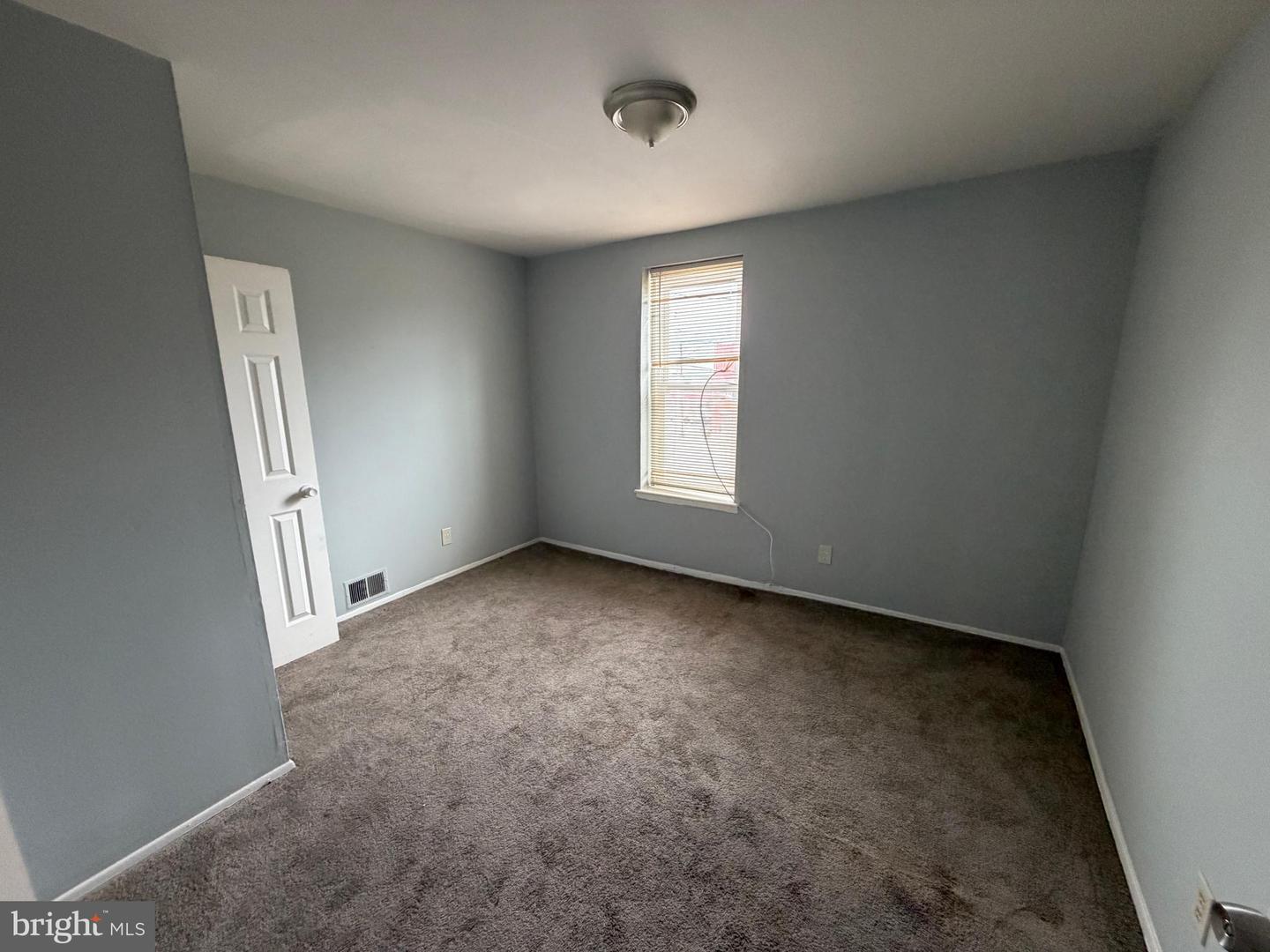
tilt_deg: -11.6
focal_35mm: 14
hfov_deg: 102.1
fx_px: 514
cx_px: 635
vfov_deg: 85.7
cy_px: 476
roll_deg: +0.8
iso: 320
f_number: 2.2
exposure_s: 1/73
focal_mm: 2.22
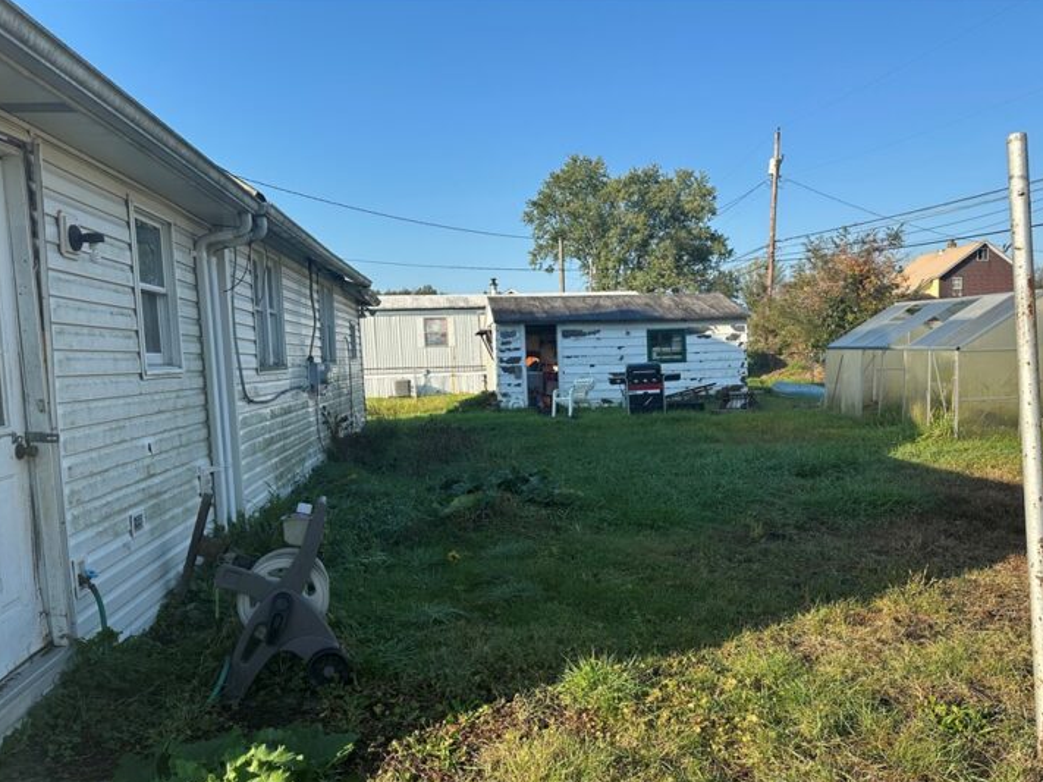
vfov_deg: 51.3
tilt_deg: -5.6
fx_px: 813
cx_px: 559
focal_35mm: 27
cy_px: 431
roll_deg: +2.3
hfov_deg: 65.3
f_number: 1.78
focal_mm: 6.86
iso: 80
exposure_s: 1/2110
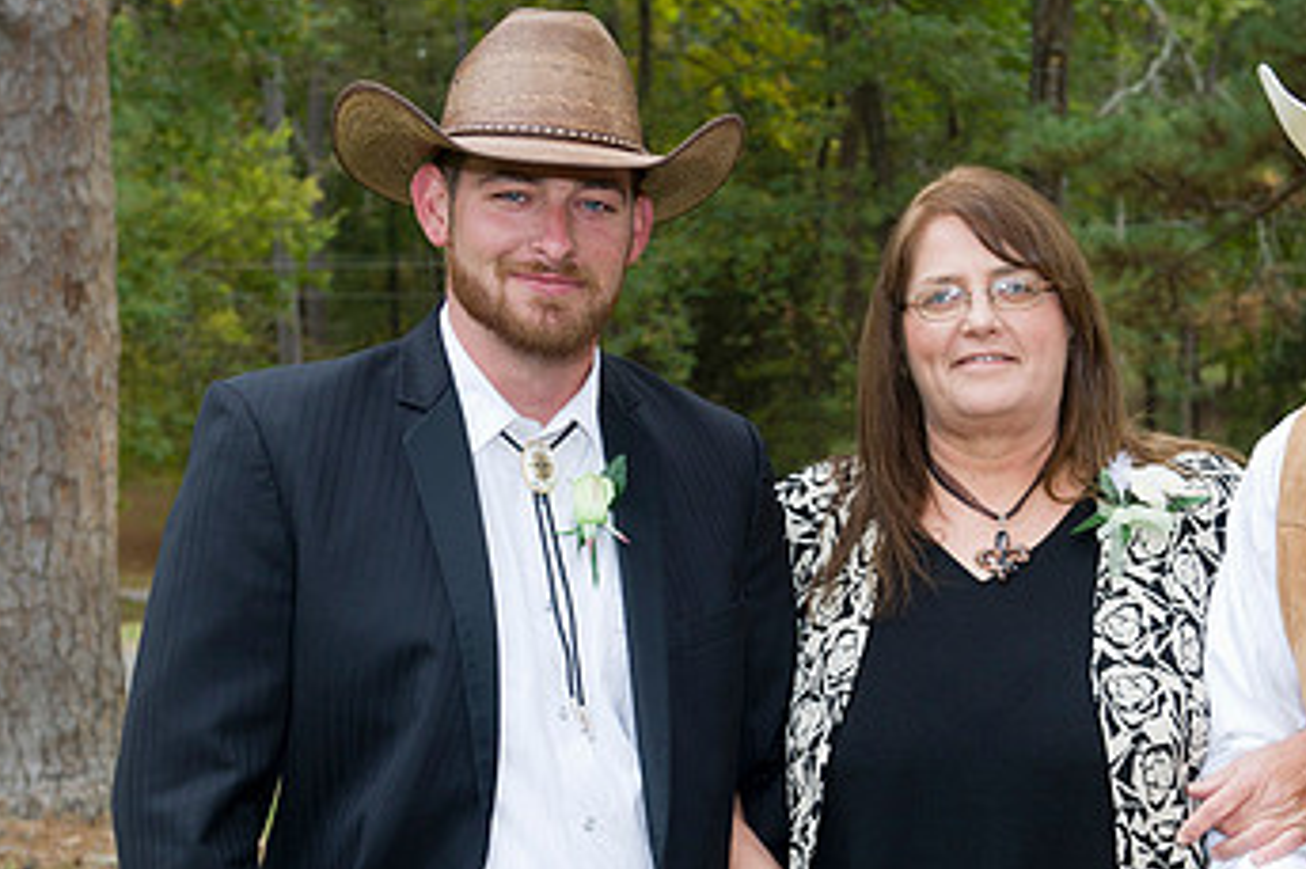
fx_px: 2937
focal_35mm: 81
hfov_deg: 25.0
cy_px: 611
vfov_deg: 16.8
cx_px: 858
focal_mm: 48
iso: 640
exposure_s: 1/125
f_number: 5.6
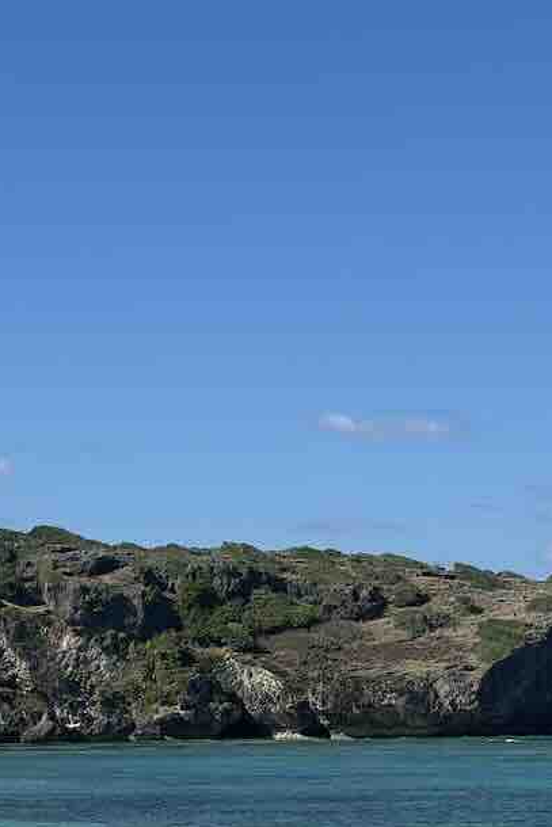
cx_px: 283
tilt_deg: -0.1
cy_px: 753
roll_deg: +0.6
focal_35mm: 120
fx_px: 2758
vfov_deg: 16.8
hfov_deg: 11.4
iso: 100
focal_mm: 6.86
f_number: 1.78
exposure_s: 1/10870
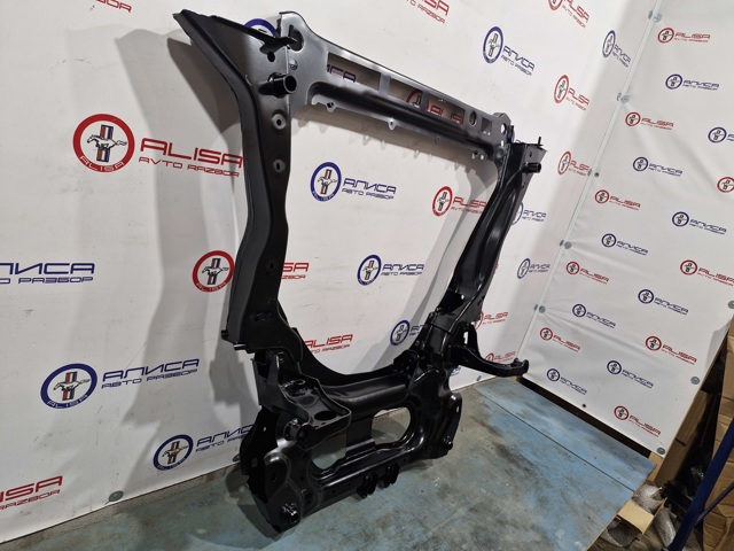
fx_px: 488
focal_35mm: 23
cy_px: 276
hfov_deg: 73.9
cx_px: 367
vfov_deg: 58.9
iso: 250
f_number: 1.8
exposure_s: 1/100
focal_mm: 5.54
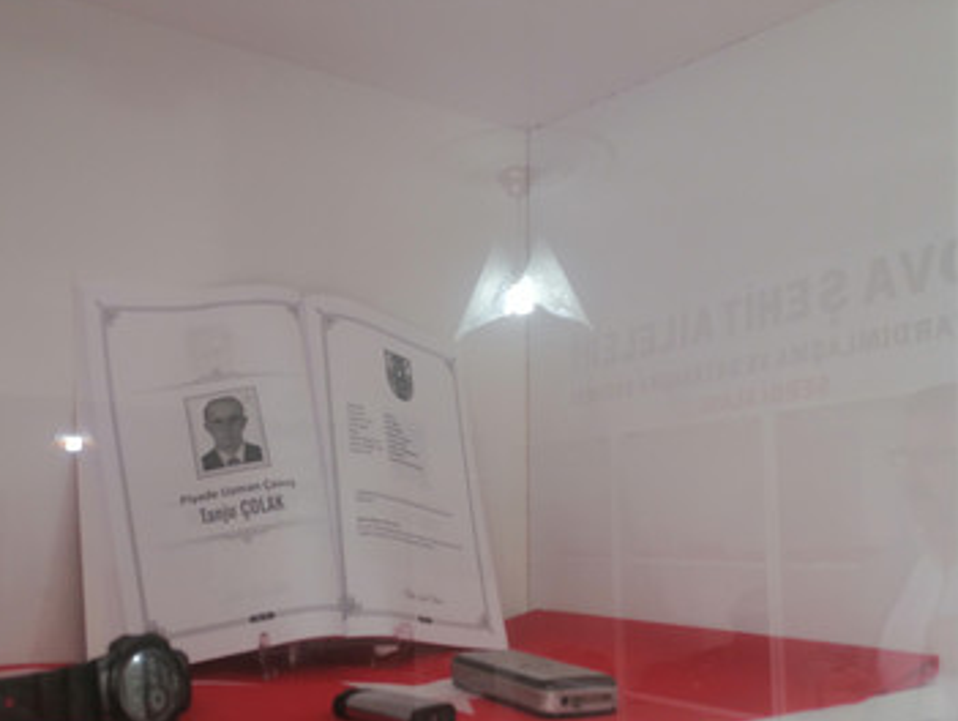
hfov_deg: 49.4
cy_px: 498
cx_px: 333
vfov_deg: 38.2
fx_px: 1025
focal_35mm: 37
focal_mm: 5.4
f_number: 1.8
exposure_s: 1/50
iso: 100
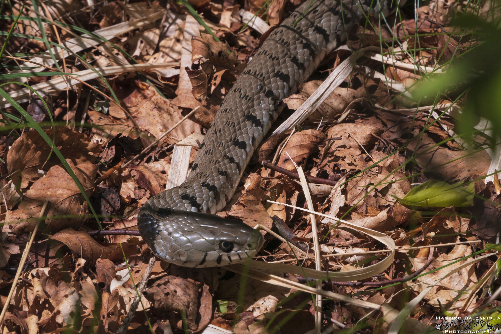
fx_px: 4870
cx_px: 250
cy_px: 167
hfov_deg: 5.9
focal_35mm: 350
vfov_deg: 3.9
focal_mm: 128.3
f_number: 9
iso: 200
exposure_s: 1/160
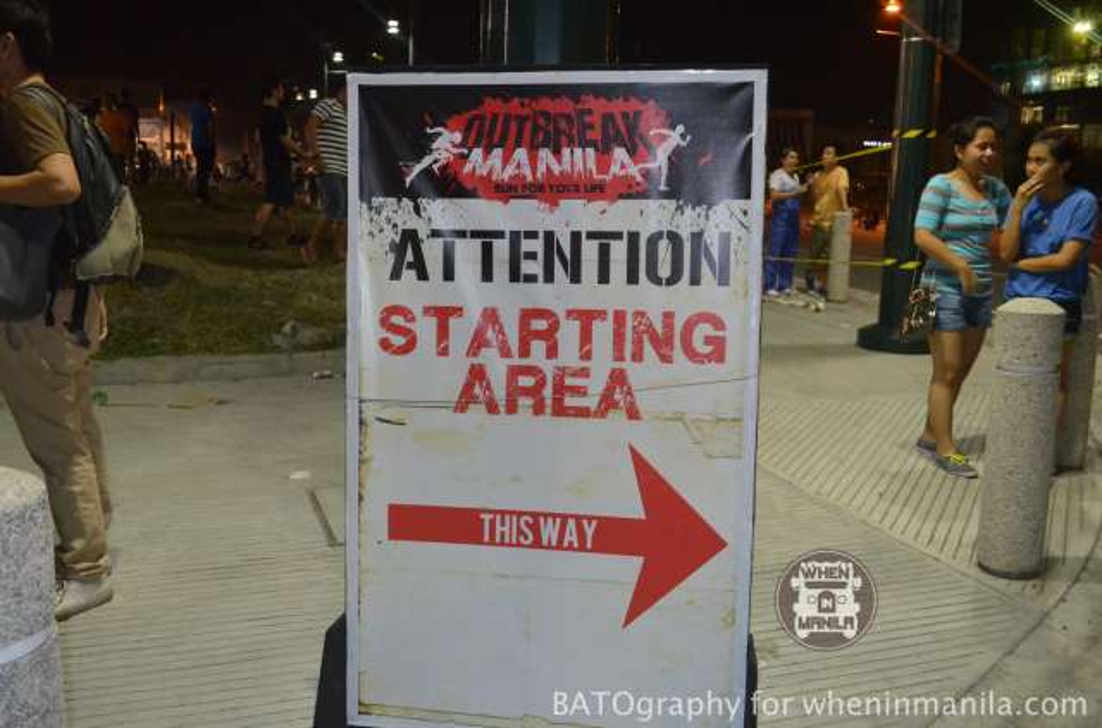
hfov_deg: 57.4
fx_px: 1007
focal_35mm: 33
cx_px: 551
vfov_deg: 39.7
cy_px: 364
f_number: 4
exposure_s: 1/60
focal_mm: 22
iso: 3200
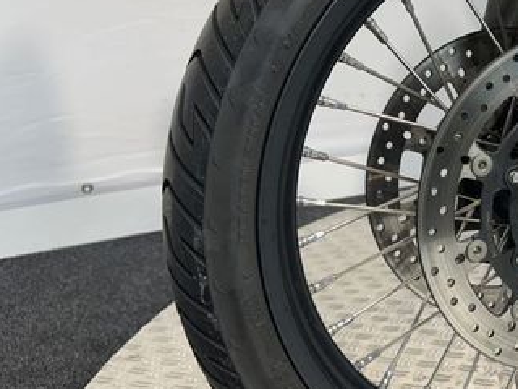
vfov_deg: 30.1
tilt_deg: -12.3
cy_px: 138
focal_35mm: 48
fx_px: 718
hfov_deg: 36.6
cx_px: 489
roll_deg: +0.9
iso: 100
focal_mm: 6.86
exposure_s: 1/100
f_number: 1.78
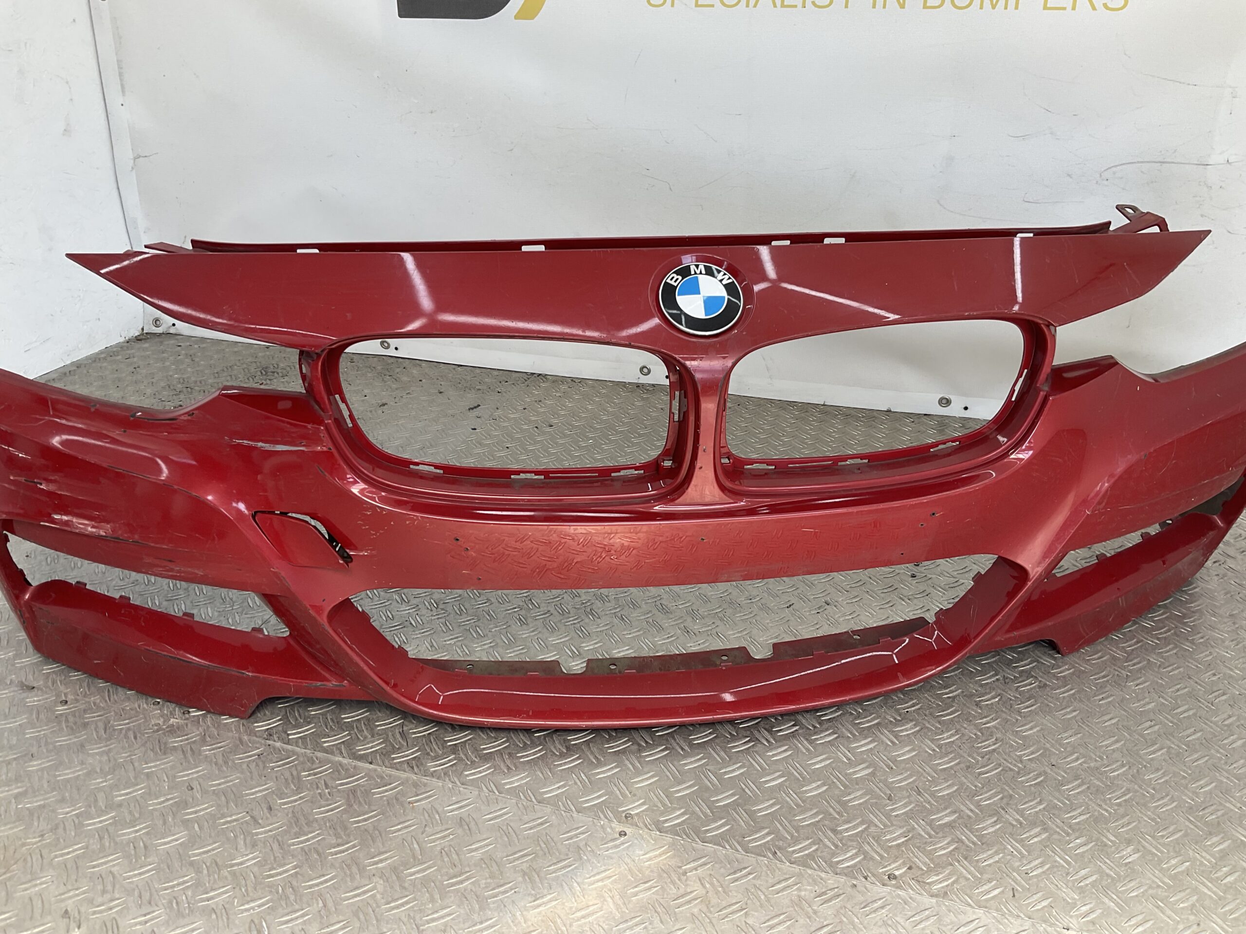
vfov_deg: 48.2
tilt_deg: -27.9
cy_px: 467
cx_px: 623
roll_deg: -1.7
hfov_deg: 61.7
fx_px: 1044
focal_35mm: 29
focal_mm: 3
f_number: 1.8
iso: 16
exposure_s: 1/158
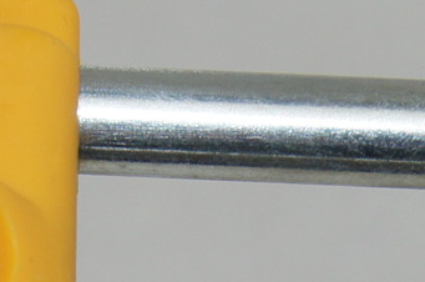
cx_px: 137
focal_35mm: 352
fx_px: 4152
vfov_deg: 3.8
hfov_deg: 5.9
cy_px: 558
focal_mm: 35
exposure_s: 1/160
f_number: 8
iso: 200
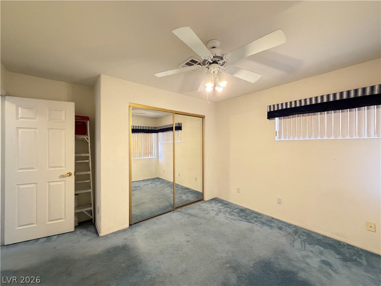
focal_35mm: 14
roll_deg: +1.2
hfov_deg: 102.1
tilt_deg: +0.0
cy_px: 143
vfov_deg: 85.7
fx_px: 154
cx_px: 190
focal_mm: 2.22
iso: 640
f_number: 2.2
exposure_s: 1/60
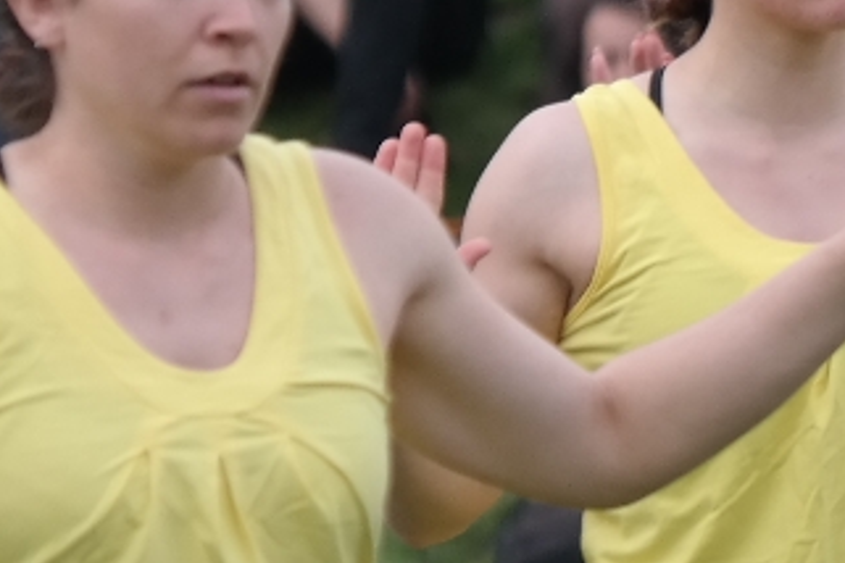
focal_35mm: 1534
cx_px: 671
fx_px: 36004
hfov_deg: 1.3
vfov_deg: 0.9
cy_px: 600
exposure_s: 1/400
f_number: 5.6
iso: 200
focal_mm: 200
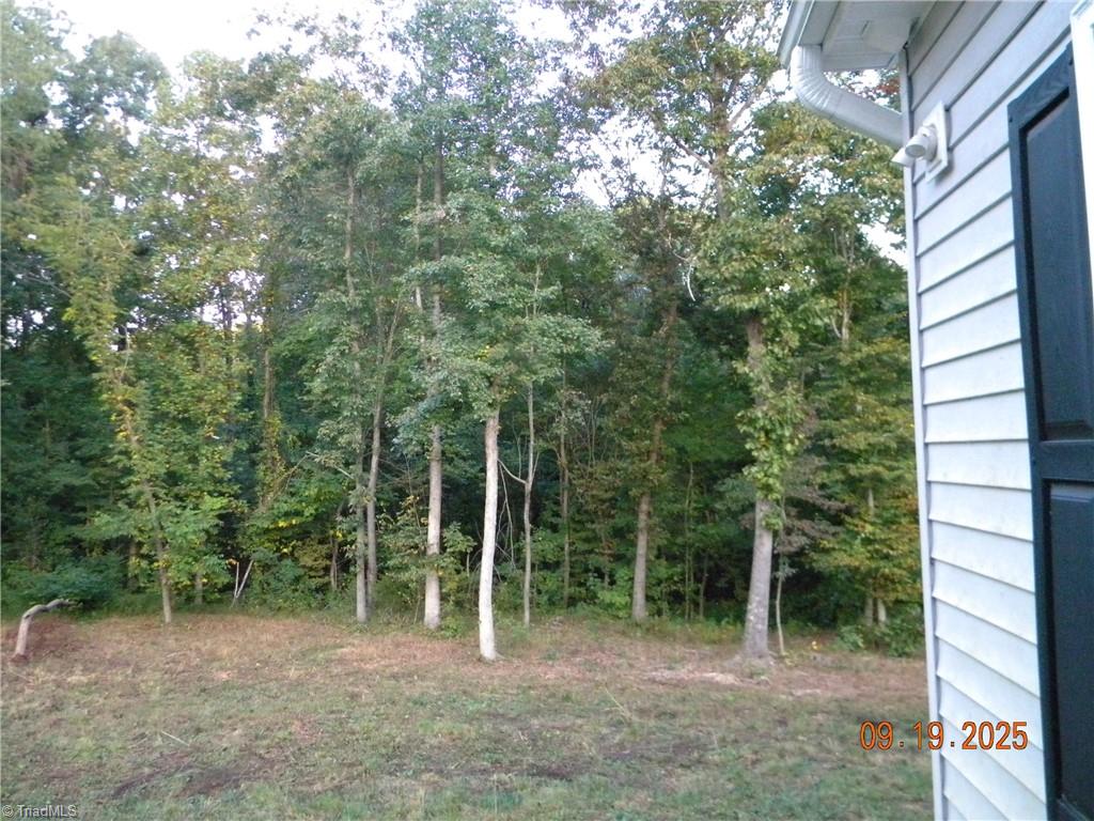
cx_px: 547
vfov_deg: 49.7
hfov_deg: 63.4
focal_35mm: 28
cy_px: 410
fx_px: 885
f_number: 3.5
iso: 800
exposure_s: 1/77.5
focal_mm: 5
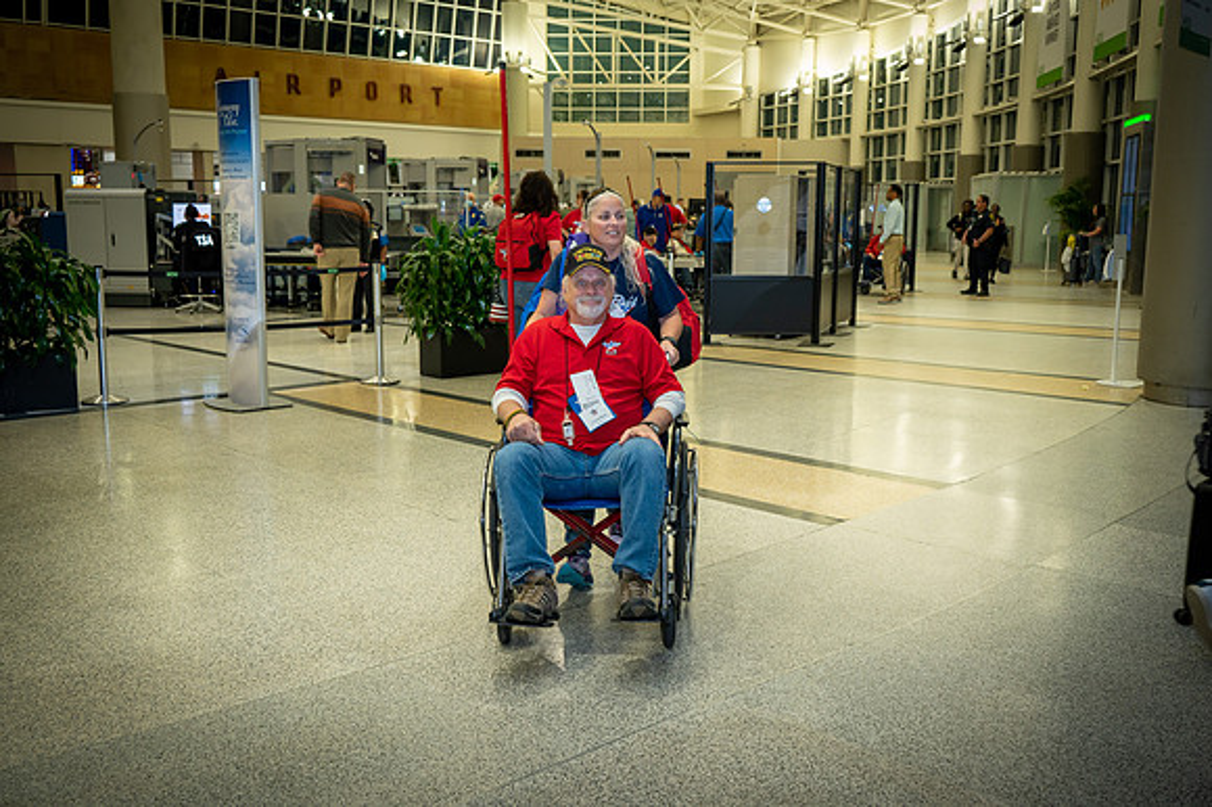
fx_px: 1178
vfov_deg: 37.8
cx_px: 606
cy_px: 404
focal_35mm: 35
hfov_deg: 54.5
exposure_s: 1/100
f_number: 5
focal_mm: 35
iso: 1000
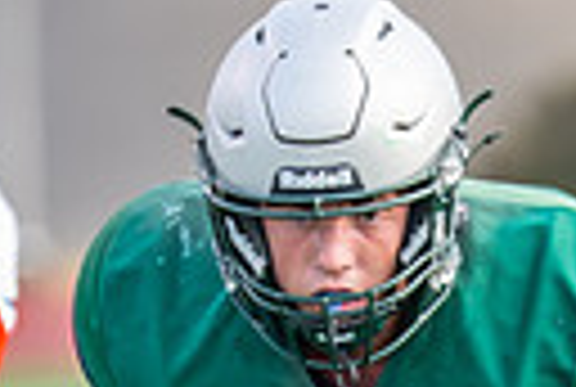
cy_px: 785
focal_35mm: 1361
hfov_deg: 1.5
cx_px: 436
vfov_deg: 1.0
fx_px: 21827
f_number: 2.8
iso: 500
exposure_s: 1/1600
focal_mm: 178
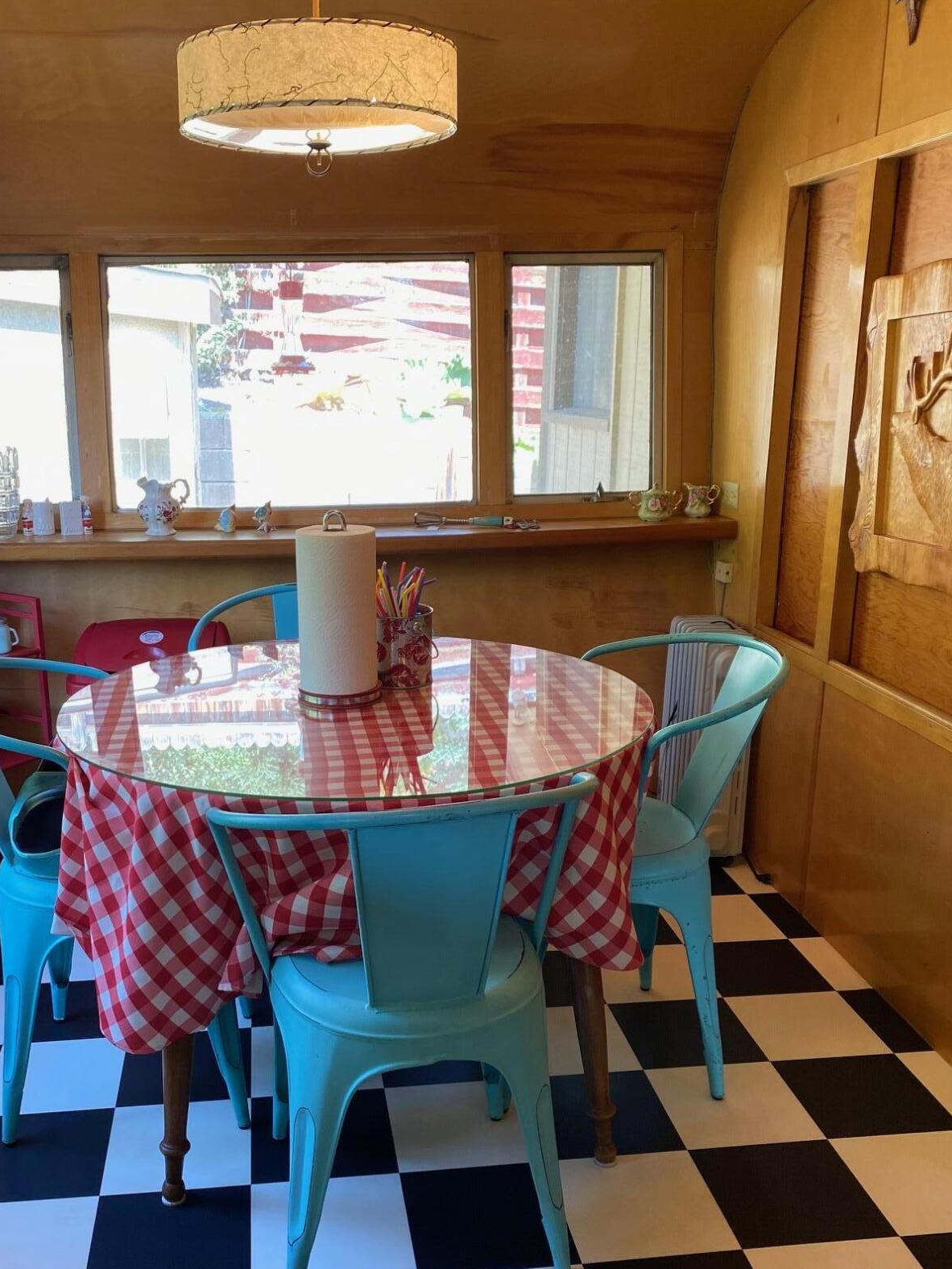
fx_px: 1210
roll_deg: +1.2
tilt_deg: -16.2
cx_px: 367
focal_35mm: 33
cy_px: 733
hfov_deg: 42.7
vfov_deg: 55.1
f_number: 1.8
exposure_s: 1/120
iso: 100
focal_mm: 4.25
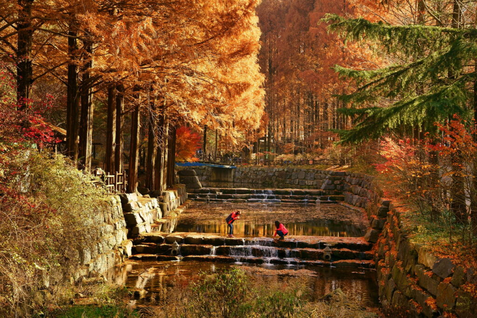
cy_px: 159
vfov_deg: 27.0
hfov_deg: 39.6
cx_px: 238
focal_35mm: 50
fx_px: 663
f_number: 6.3
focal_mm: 50
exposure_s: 1/125
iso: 250
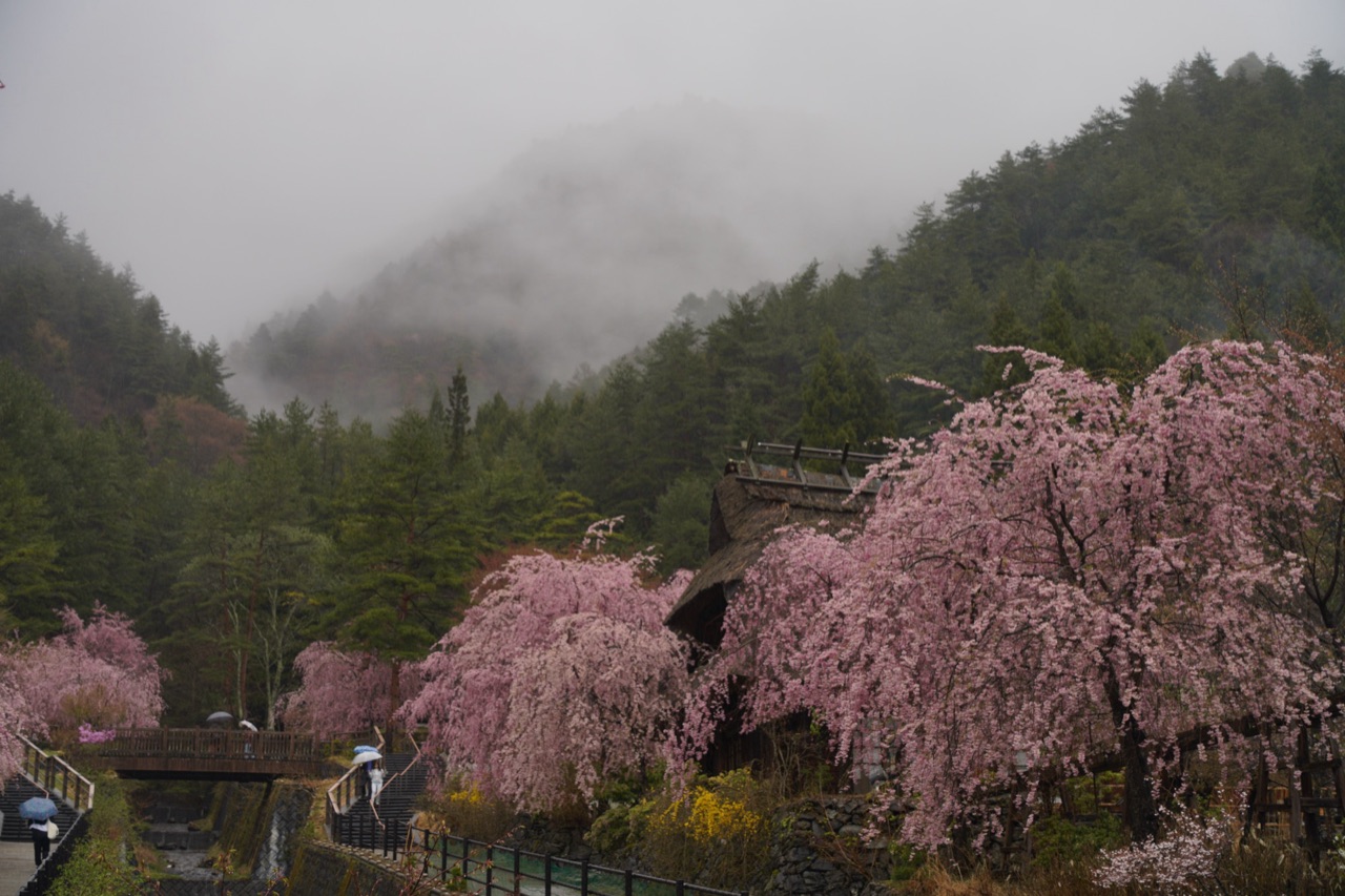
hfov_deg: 35.1
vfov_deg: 23.8
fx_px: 2129
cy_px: 448
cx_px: 672
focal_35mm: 57
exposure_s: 1/100
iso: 160
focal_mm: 57
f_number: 6.3
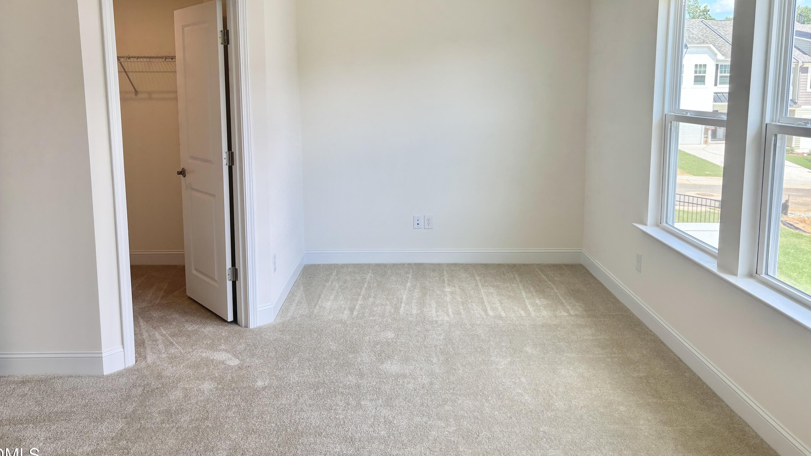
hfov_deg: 66.1
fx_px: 624
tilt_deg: -7.6
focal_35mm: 29
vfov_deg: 39.9
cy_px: 172
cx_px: 406
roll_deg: -0.6
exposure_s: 1/198
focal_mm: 5.96
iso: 50
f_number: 1.6
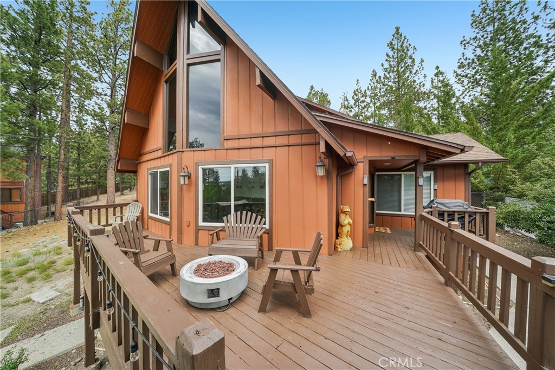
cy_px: 185
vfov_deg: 90.0
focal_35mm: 12
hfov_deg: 112.6
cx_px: 278
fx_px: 185
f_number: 8
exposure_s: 1/50
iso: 100
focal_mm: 12
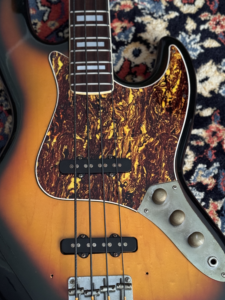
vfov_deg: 29.4
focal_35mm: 66
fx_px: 572
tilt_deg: -74.0
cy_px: 169
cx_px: 99
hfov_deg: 22.2
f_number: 1.78
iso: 500
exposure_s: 1/30
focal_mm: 6.76
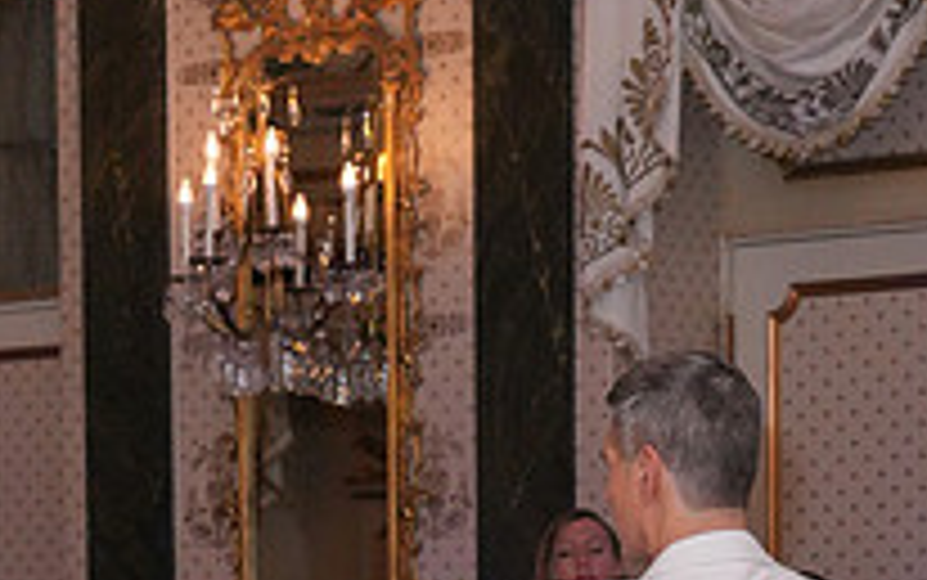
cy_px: 1093
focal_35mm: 175
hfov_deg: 11.9
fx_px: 4424
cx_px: 214
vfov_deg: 7.3
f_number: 5.6
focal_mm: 61
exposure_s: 1/250
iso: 5000
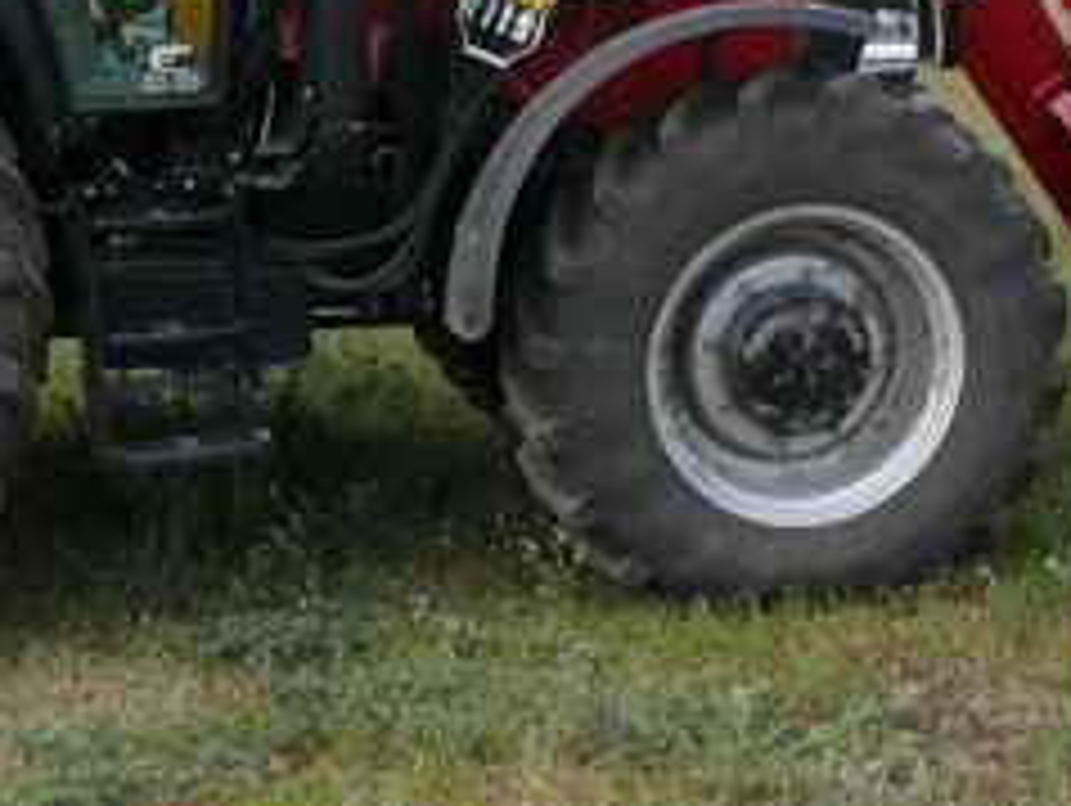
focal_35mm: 80
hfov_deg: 24.4
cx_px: 558
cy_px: 63
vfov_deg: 18.1
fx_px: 2478
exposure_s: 1/250
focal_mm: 7.4
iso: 100
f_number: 4.5
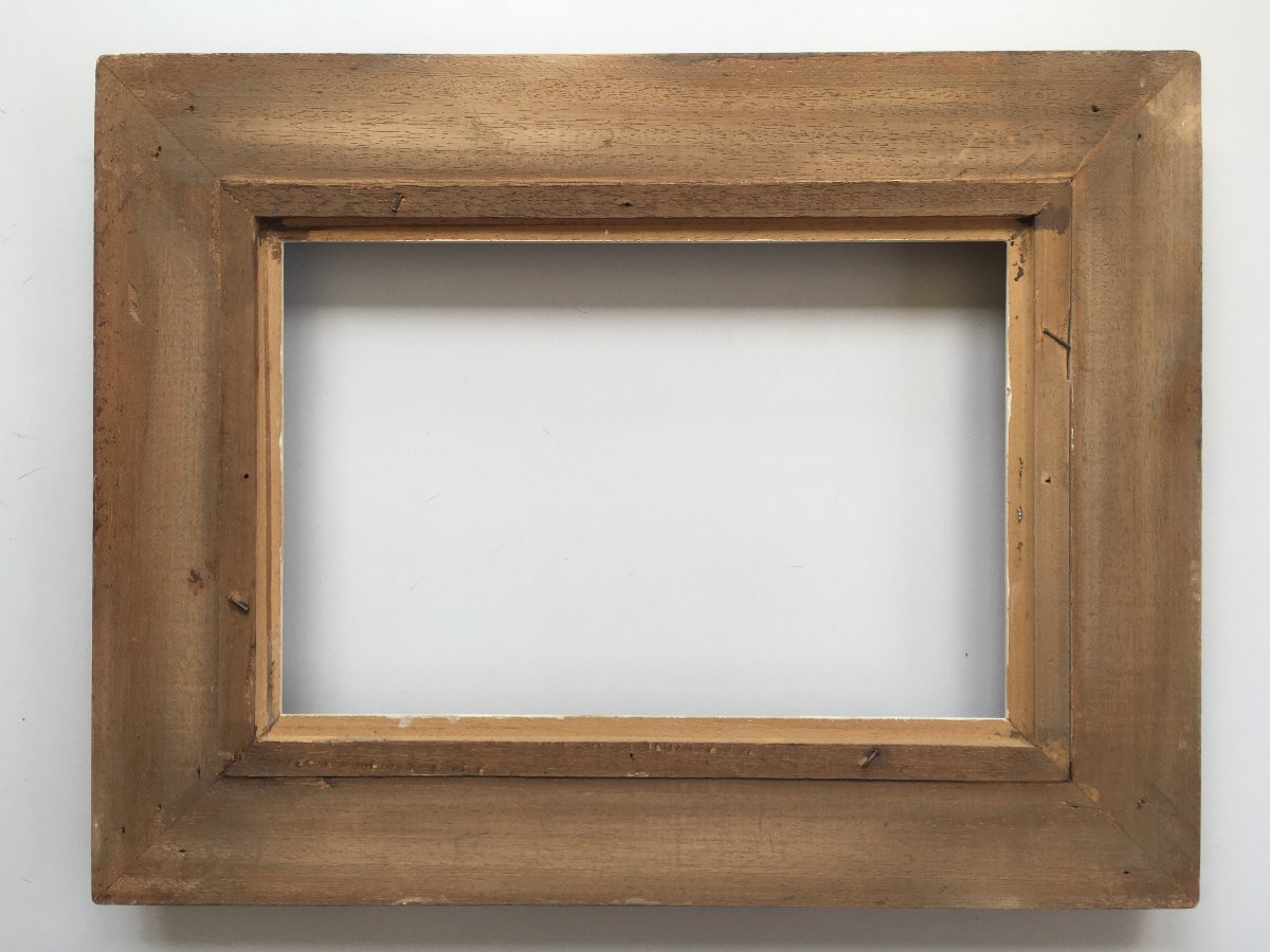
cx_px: 635
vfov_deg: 48.2
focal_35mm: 29
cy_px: 476
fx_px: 1064
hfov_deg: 61.7
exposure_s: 1/195
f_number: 2.2
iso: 25
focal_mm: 4.15
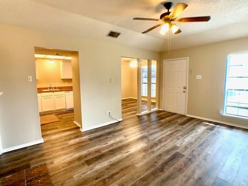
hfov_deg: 67.3
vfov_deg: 53.1
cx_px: 124
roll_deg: +0.9
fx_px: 186
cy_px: 93
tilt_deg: -5.6
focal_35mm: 26
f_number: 1.8
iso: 160
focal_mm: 4.25
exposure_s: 1/60
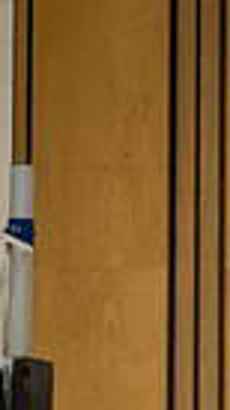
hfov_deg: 3.3
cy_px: 468
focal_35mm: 354
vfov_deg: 6.1
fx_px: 3840
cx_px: 827
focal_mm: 80
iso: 5000
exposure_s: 1/400
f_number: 3.2
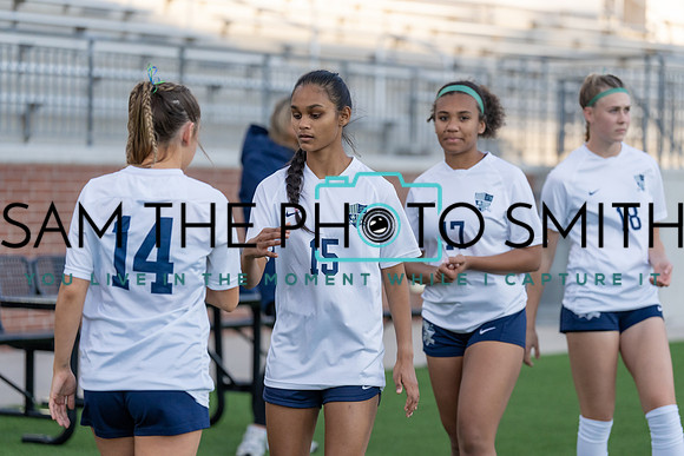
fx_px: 2337
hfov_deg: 16.6
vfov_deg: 11.2
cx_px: 342
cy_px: 228
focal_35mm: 123
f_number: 2.8
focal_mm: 123
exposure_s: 1/6400
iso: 1600
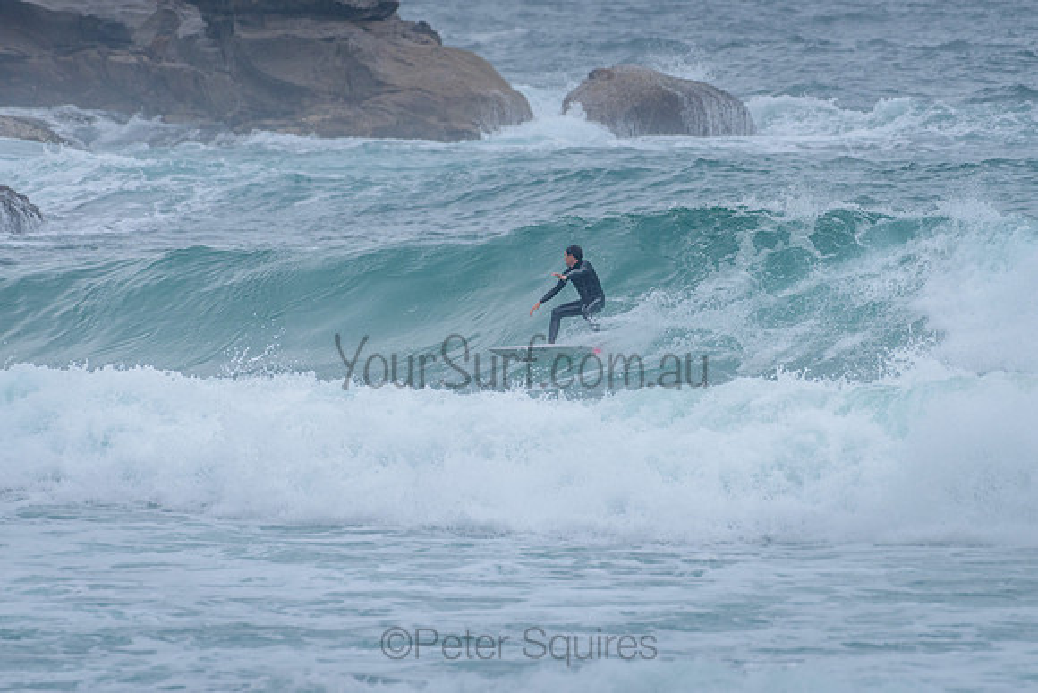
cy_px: 269
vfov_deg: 2.2
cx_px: 520
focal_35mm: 613
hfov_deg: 3.4
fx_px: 17672
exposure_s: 1/1250
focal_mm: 500
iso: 450
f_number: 5.6
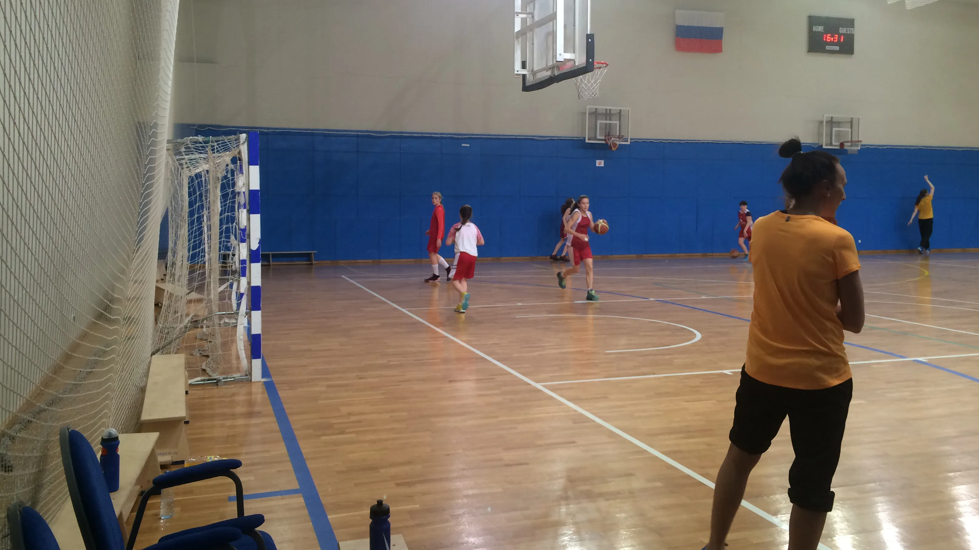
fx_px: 831
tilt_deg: -2.2
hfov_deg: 61.0
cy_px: 216
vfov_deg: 36.5
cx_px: 490
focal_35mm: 32
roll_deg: +1.3
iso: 80
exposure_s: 1/30
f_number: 2.2
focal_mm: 4.15
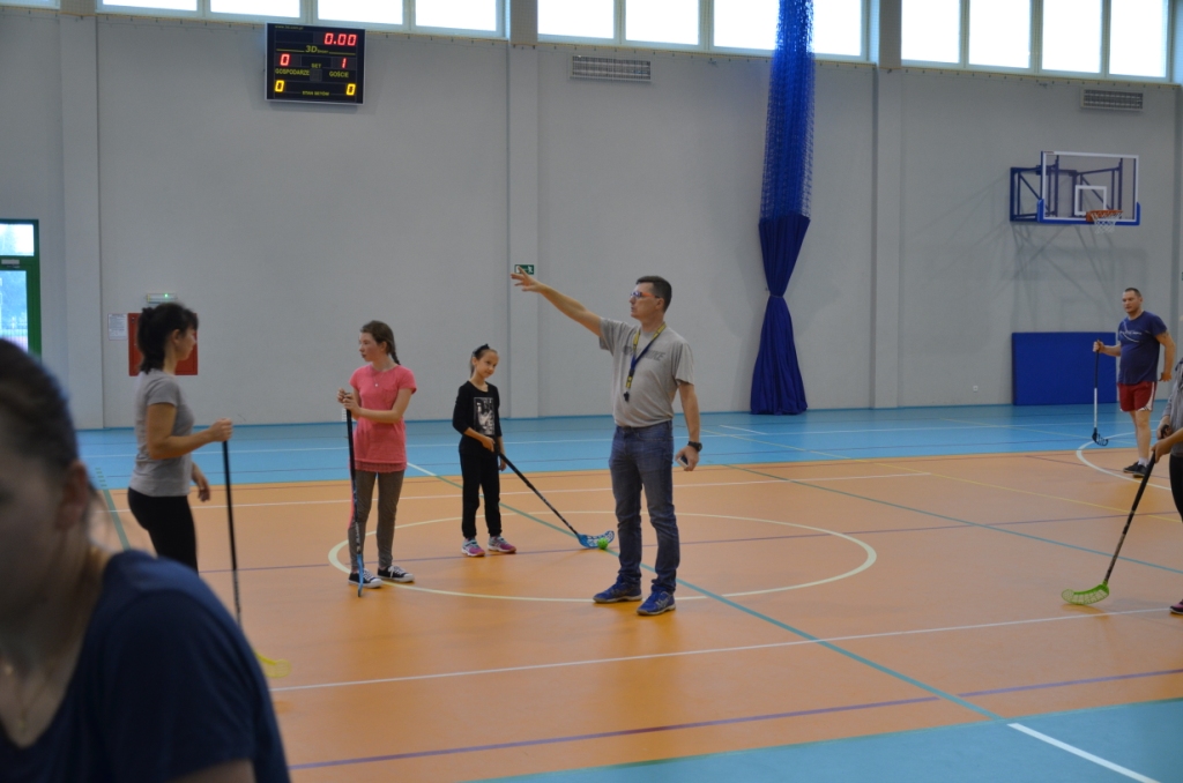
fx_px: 1476
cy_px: 392
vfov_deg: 29.7
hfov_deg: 43.7
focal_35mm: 45
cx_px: 592
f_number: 4.2
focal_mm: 30
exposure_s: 1/60
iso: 640
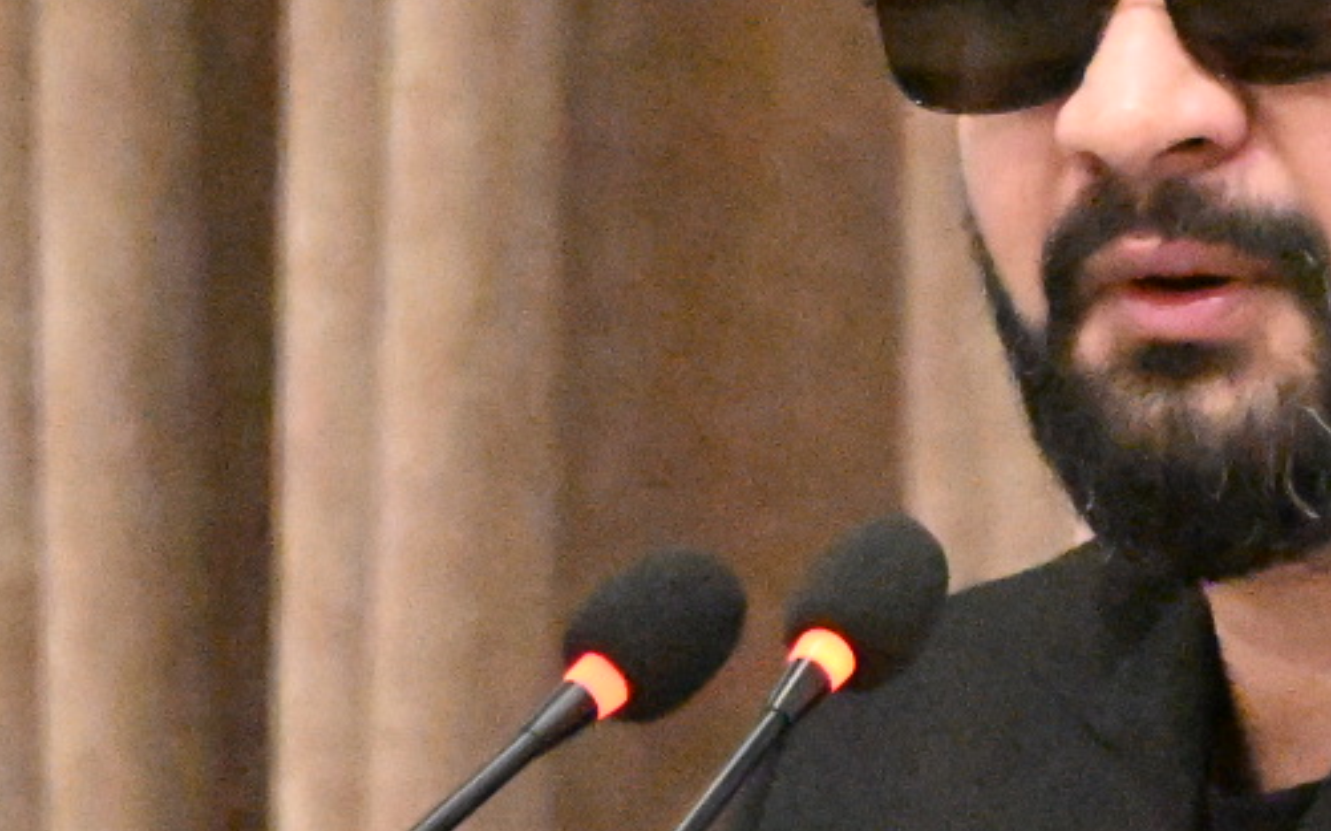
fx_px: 64234
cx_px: 1156
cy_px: 566
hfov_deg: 1.2
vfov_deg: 0.7
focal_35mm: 1771
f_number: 6.3
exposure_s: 1/640
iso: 51200
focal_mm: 358
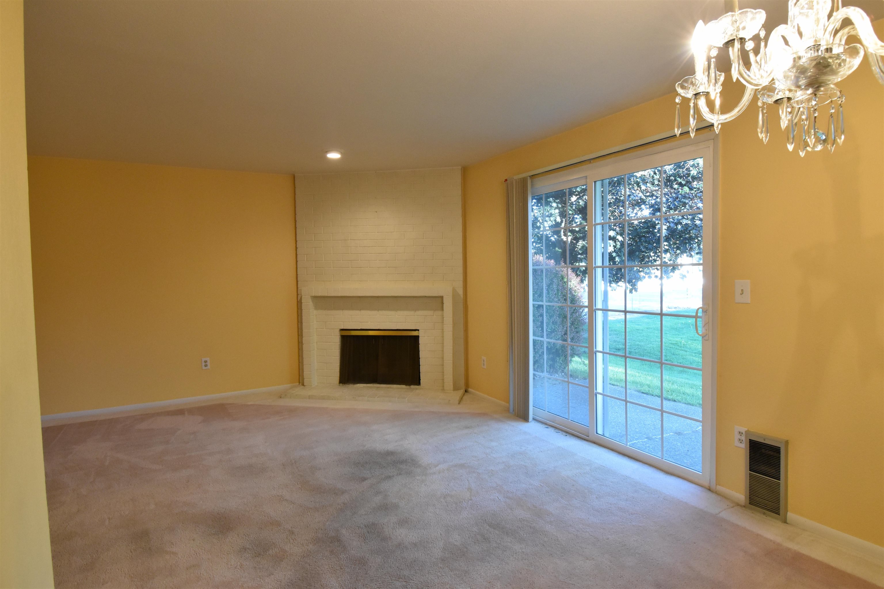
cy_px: 294
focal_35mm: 18
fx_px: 442
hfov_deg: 90.0
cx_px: 442
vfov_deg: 67.4
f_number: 8
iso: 1600
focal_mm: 12
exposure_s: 1/30
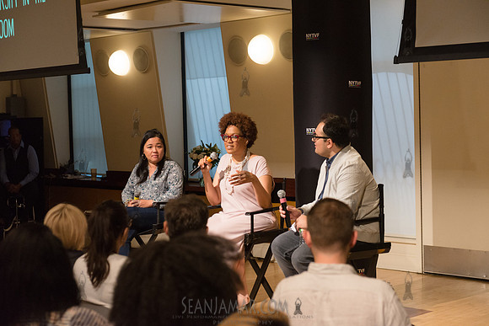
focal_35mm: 70
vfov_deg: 19.5
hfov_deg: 28.8
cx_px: 244
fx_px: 951
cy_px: 163
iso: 2500
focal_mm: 70
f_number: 4
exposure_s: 1/400
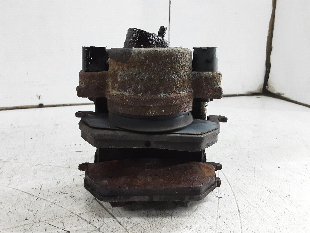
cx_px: 155
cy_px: 116
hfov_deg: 65.3
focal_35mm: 27
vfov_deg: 51.4
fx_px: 242
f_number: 1.9
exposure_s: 1/33
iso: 160
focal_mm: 2.91
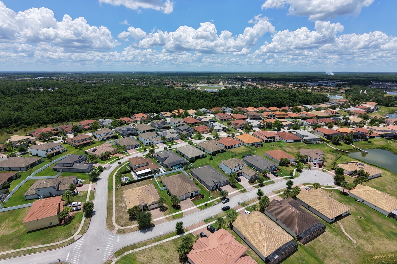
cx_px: 201
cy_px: 141
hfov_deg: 93.3
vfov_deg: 70.3
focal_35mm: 17
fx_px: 187
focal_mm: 3.05
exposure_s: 1/3000
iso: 240
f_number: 2.2
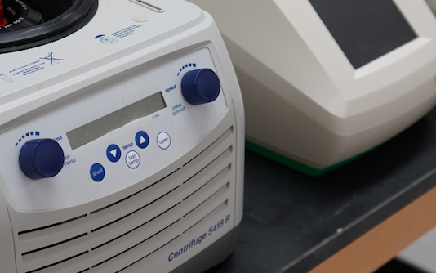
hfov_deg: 23.4
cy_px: 7
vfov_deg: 14.6
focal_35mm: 88
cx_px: 131
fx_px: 1046
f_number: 4
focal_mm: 36
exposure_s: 1/160
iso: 500
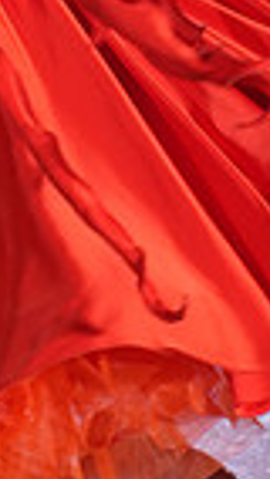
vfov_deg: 9.8
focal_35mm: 214
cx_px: -42
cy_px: -240
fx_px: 2720
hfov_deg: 5.7
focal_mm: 50
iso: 1250
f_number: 4
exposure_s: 1/400
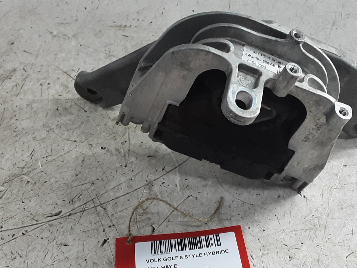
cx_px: 209
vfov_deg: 29.1
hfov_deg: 38.1
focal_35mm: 50
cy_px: 130
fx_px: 516
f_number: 1.9
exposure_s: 1/50
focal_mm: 2.91
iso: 100
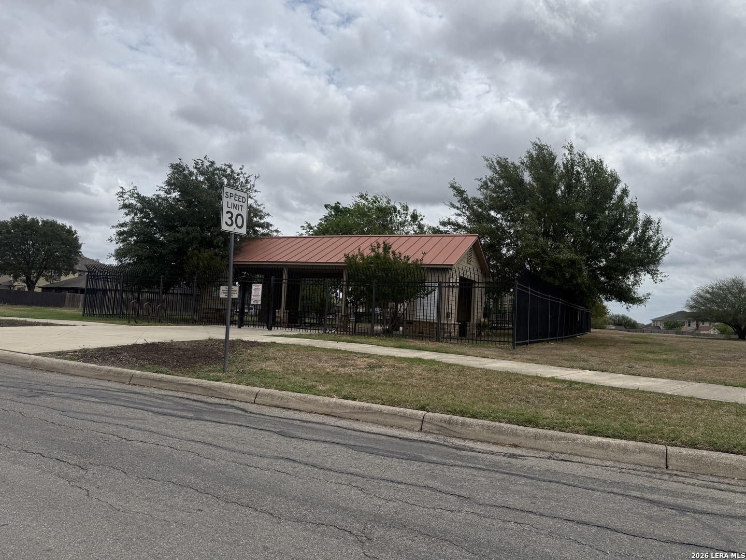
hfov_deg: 71.6
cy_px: 280
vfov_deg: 56.8
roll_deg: -2.0
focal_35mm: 24
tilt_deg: +3.6
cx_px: 373
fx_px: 517
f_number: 1.78
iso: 80
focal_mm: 6.76
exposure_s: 1/9091
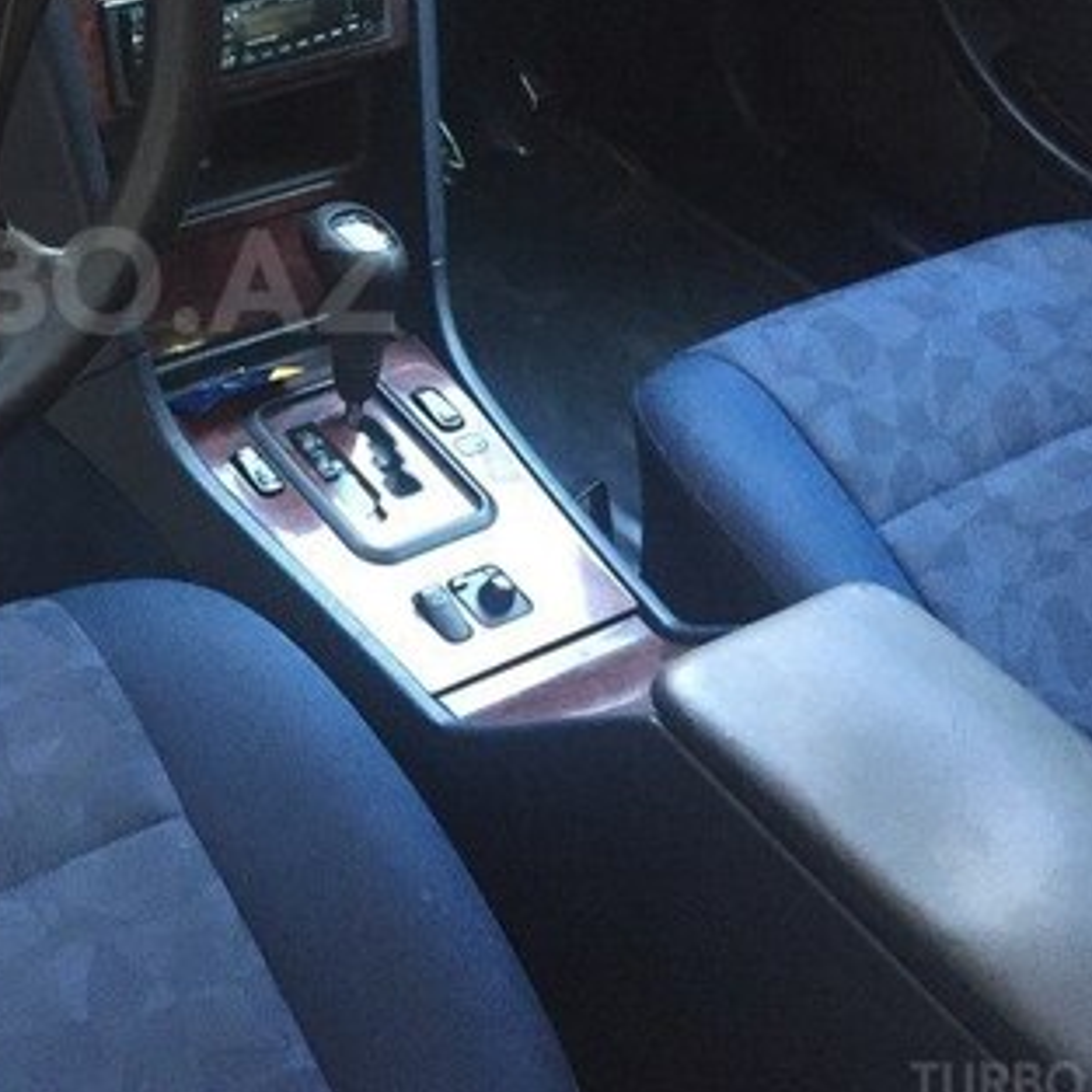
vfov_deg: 31.1
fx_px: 1927
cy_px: 281
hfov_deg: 29.8
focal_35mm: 54
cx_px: 38
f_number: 2.2
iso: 250
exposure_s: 1/25
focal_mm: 4.15
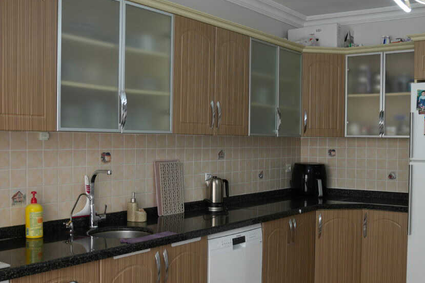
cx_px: 226
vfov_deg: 31.9
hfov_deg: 46.4
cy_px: 163
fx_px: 496
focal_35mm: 42
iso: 100
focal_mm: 17
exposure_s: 1/40
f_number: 3.2
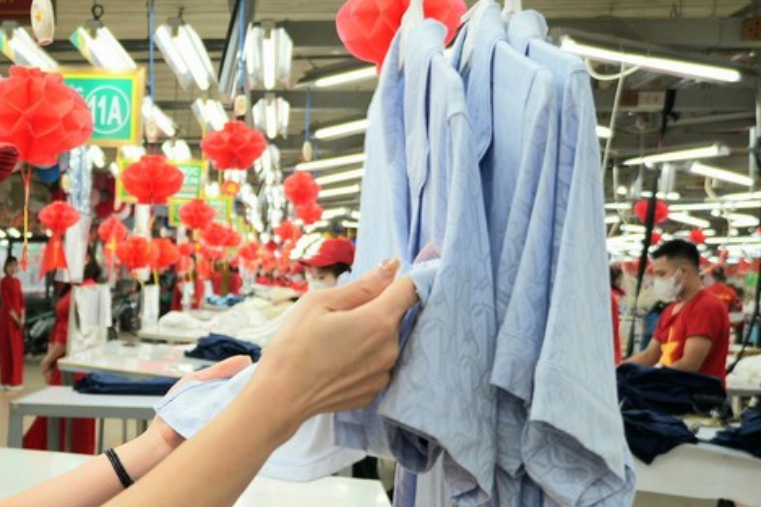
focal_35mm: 64
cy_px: 391
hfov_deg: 30.2
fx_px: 1352
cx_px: 86
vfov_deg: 21.0
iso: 100
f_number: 4
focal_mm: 20
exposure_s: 1/40
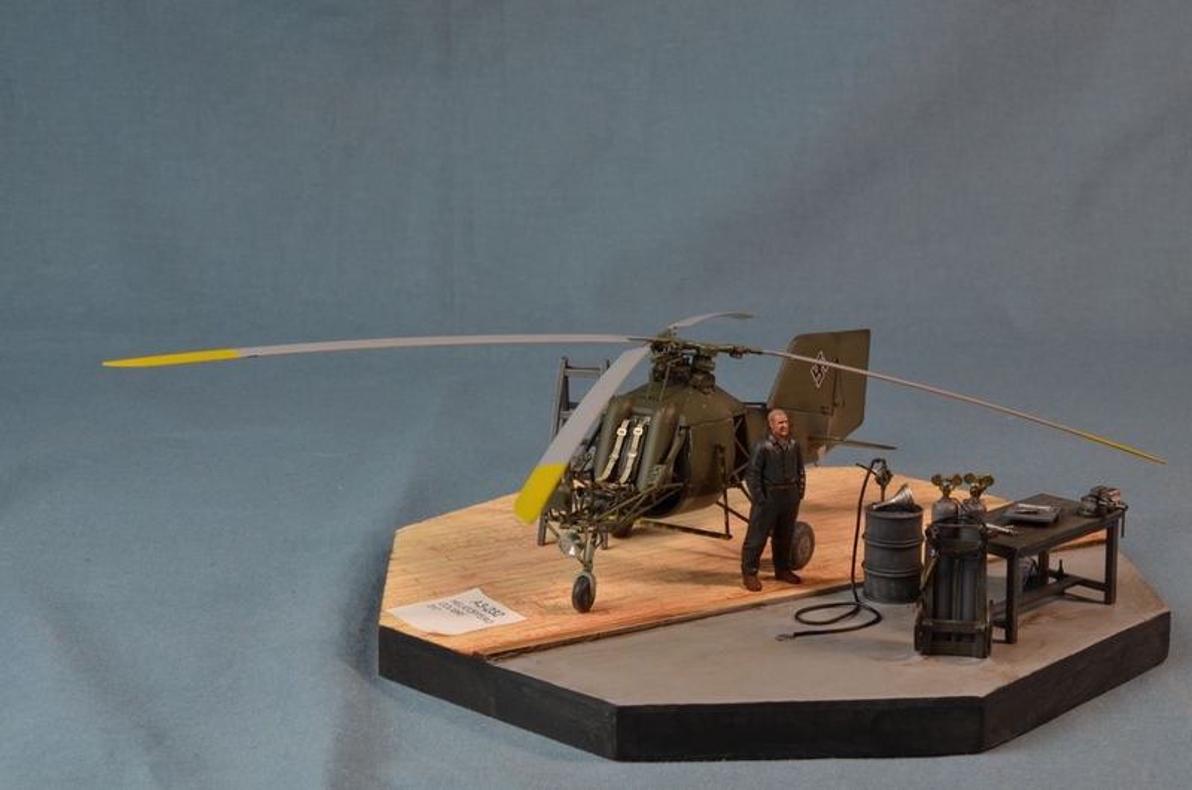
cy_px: 395
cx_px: 596
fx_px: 2231
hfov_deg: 29.9
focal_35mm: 68
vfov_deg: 20.1
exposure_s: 1/4
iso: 200
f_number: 18
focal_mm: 45
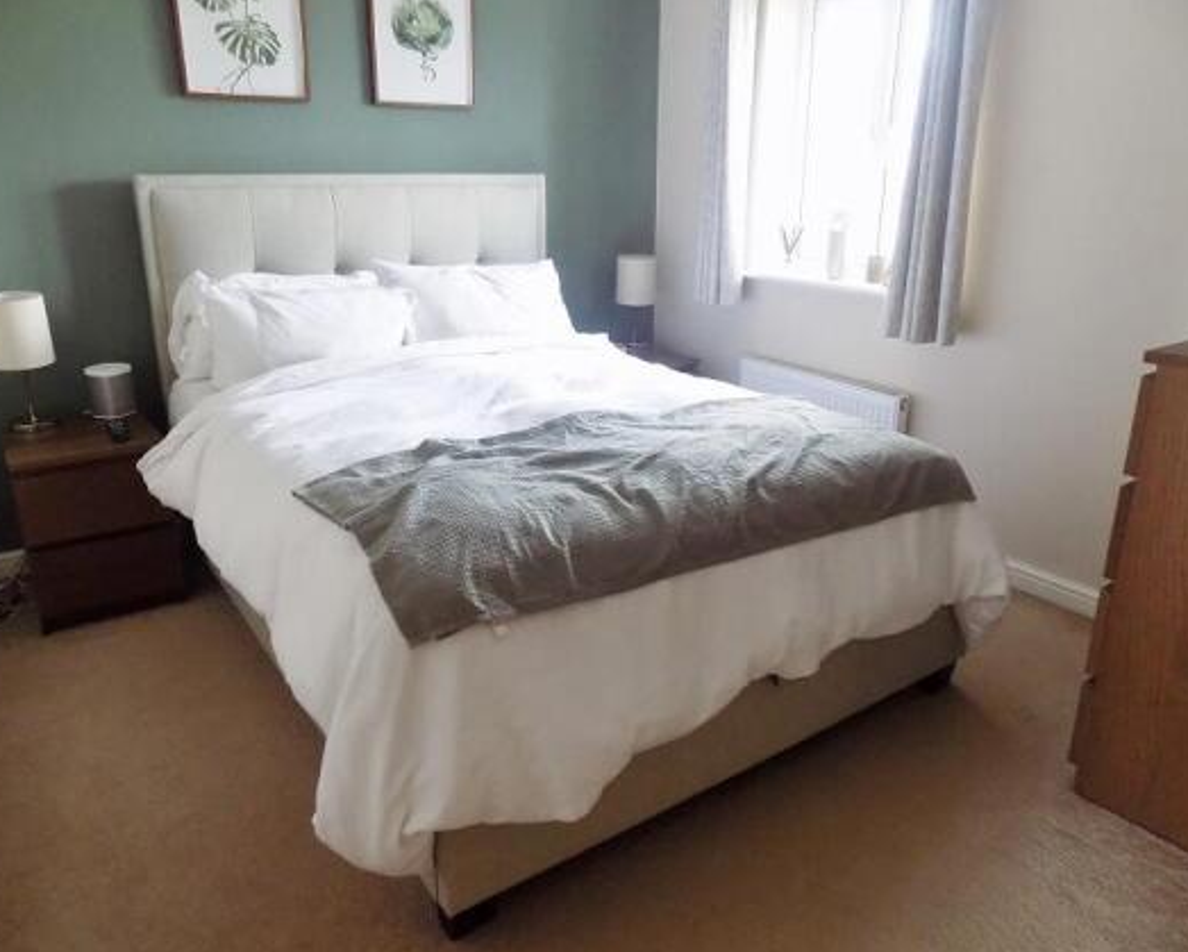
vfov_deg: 56.8
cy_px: 474
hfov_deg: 68.1
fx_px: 879
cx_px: 592
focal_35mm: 25
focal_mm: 4
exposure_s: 1/30
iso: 280
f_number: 3.1
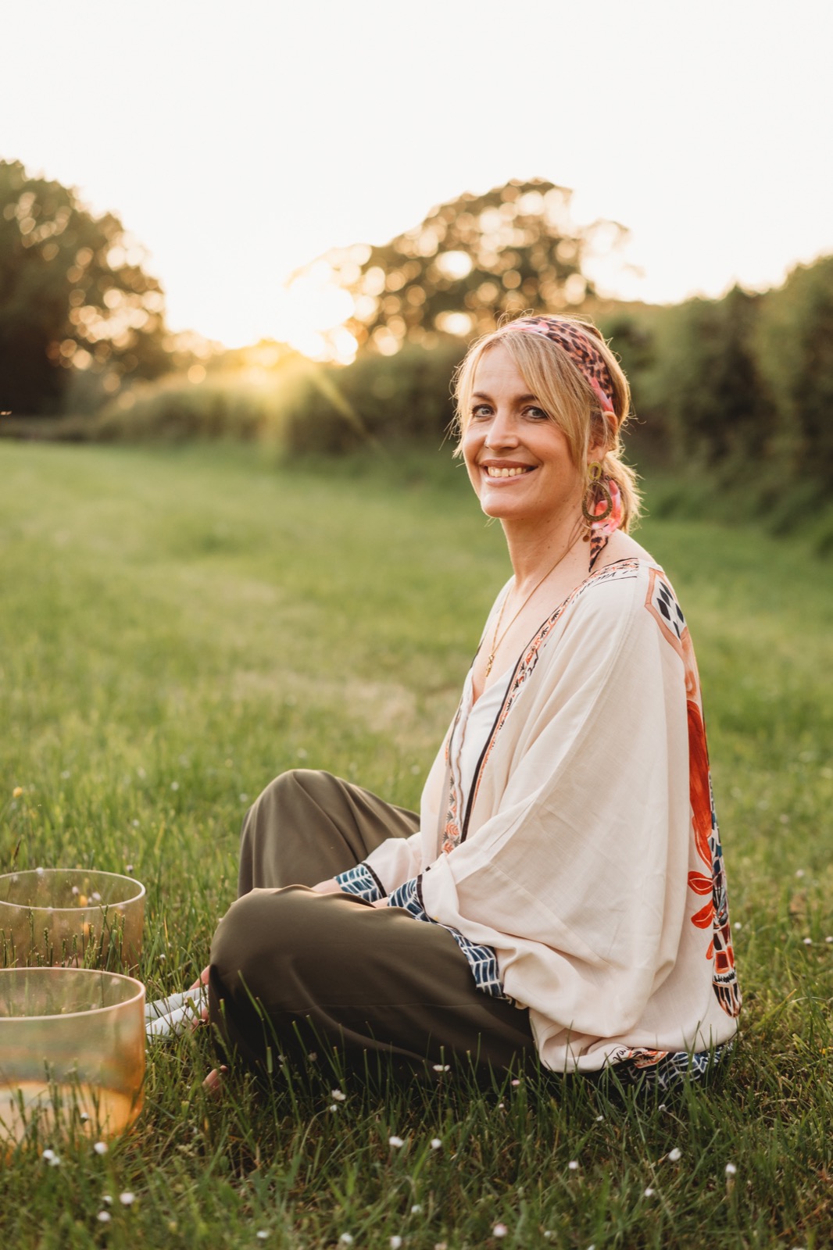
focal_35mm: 55
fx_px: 1910
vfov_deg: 36.3
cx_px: 416
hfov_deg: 24.6
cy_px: 625
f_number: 2.5
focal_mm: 55
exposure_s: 1/1000
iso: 1000
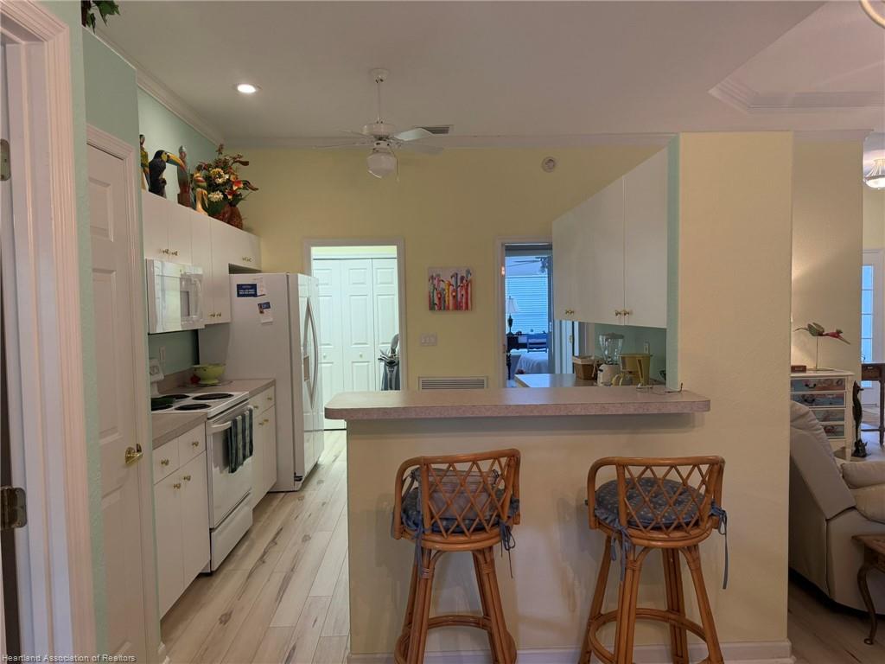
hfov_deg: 71.6
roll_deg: +1.0
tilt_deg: -2.4
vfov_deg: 56.8
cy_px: 332
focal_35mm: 24
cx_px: 442
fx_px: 614
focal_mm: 6.76
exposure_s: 1/120
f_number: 1.78
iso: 250
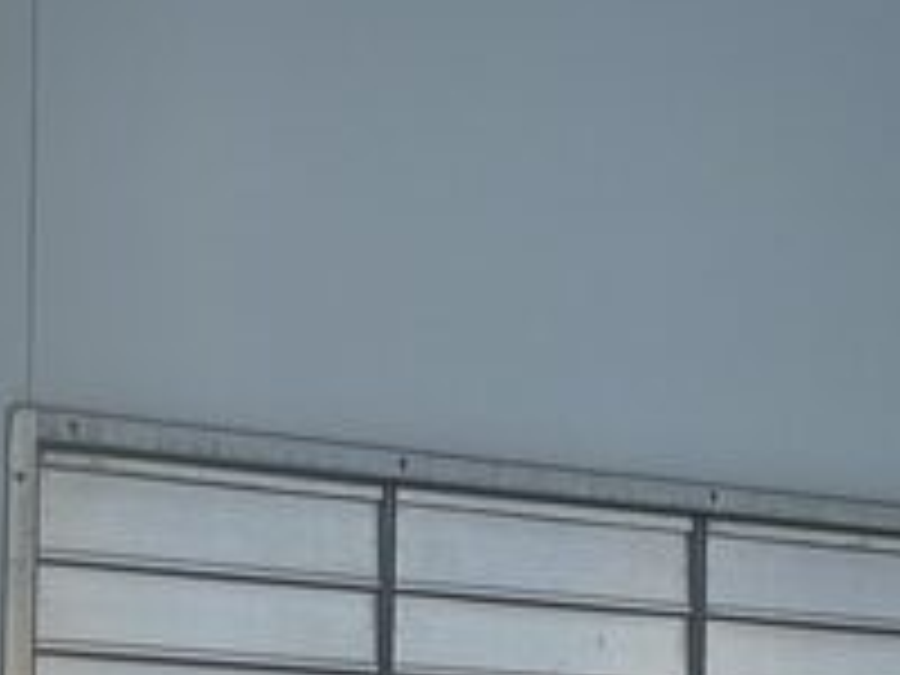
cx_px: 414
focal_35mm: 116
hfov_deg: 17.0
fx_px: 3016
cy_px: 792
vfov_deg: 12.5
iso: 16
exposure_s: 1/1730
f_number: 1.8
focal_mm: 3
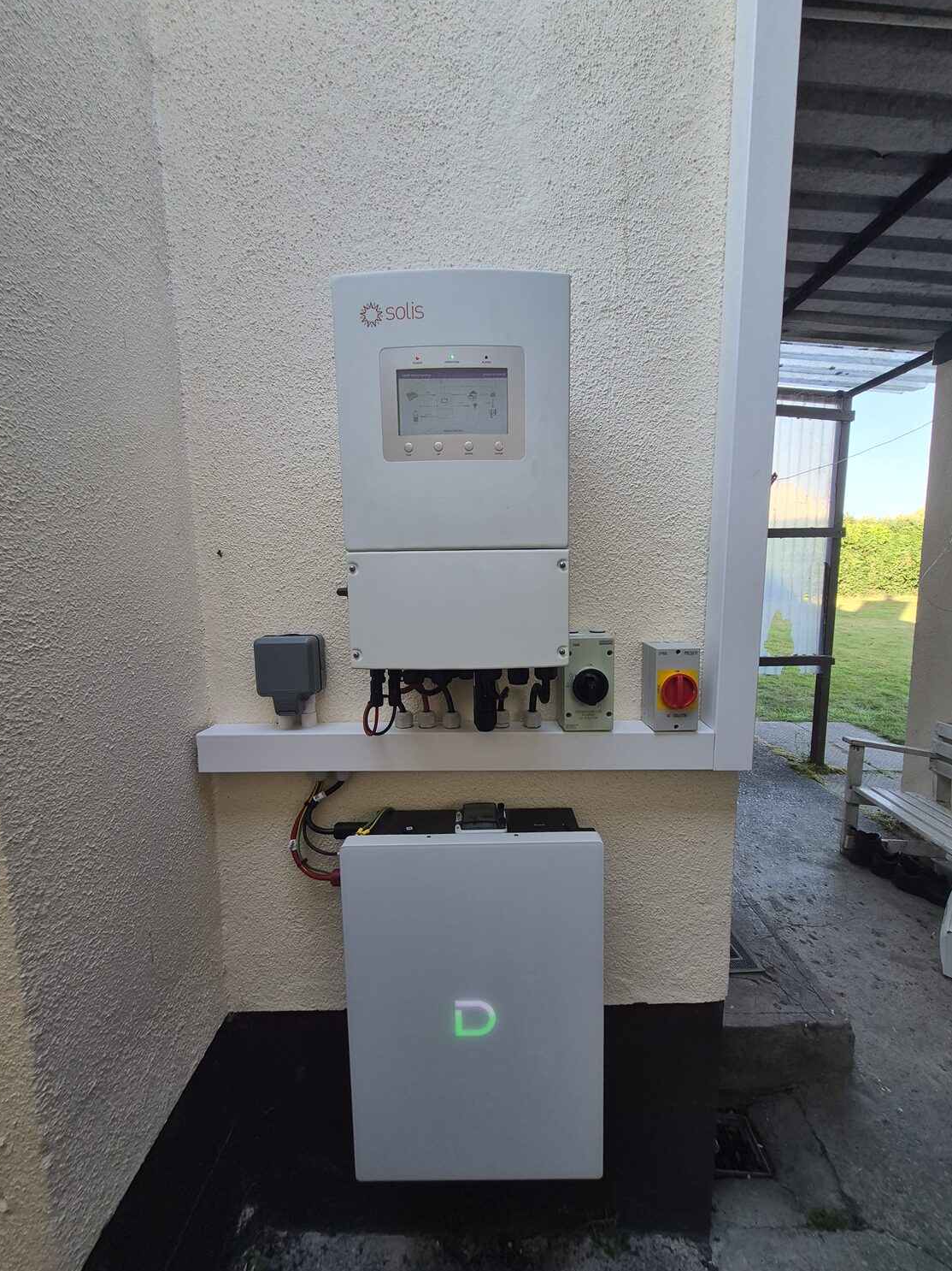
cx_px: 486
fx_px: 514
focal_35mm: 14
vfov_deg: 102.1
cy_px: 634
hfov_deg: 85.6
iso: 40
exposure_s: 1/163
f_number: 2.2
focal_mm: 1.74
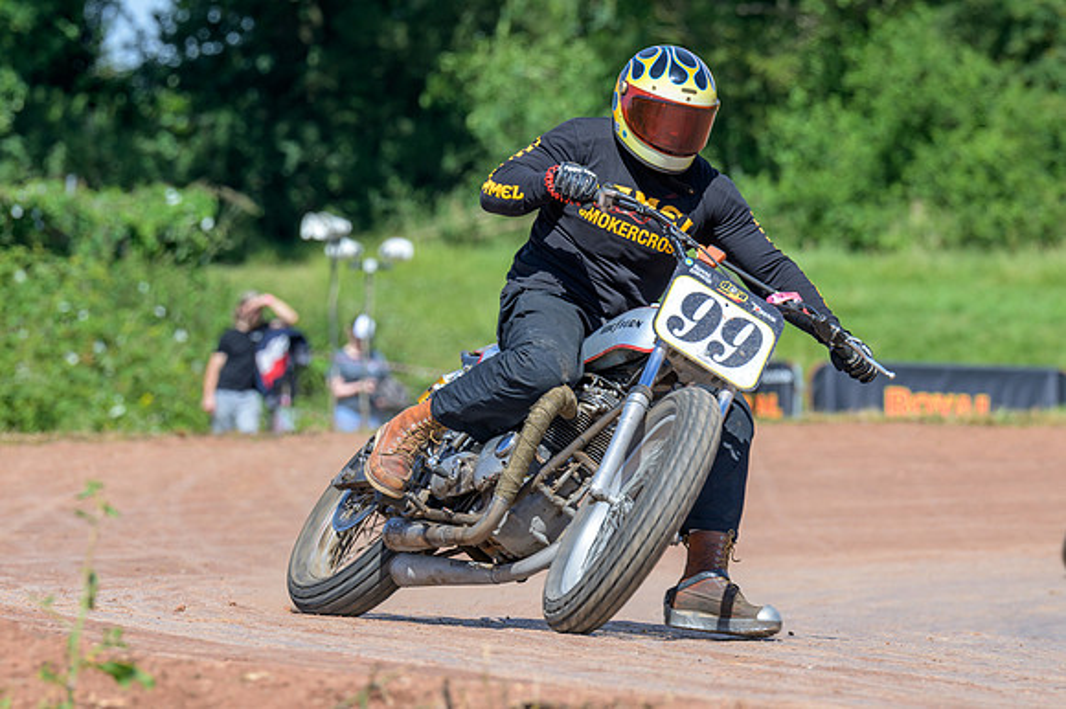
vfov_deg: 4.4
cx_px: 517
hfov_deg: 6.7
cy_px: 353
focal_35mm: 309
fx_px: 9147
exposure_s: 1/400
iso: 90
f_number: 5
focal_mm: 200
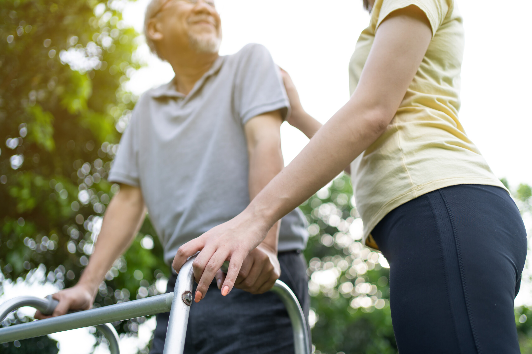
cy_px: 177
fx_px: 517
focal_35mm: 35
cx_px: 266
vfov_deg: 37.9
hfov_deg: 54.4
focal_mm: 35
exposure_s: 1/800
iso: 125
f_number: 2
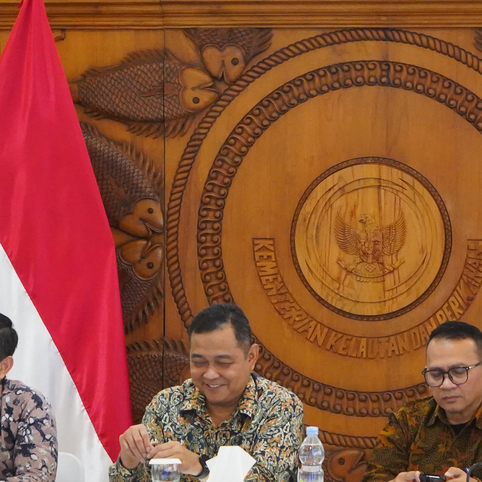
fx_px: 4695
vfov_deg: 5.9
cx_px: 171
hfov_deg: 5.9
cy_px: 321
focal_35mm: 298
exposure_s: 1/125
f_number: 6.3
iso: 10000
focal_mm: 110
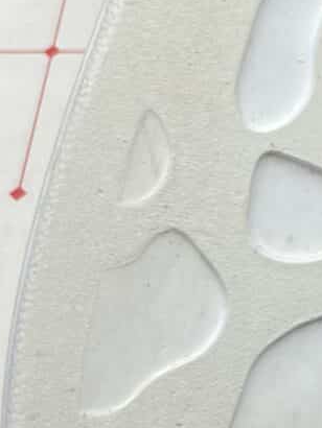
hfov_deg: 8.6
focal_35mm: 156
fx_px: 1933
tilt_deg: -58.4
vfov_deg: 12.6
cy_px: 145
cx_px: 786
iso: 32
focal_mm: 5.1
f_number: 1.6
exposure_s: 1/750
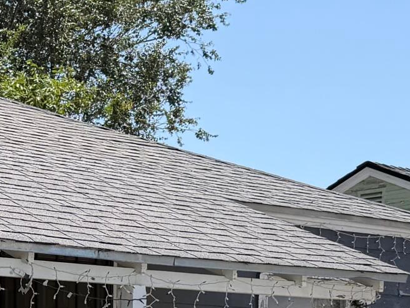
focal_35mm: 110
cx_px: -18
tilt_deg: -4.2
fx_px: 1303
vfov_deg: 12.6
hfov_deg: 17.4
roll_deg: -0.6
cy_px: 504
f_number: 1.78
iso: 80
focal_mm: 6.76
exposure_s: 1/3759
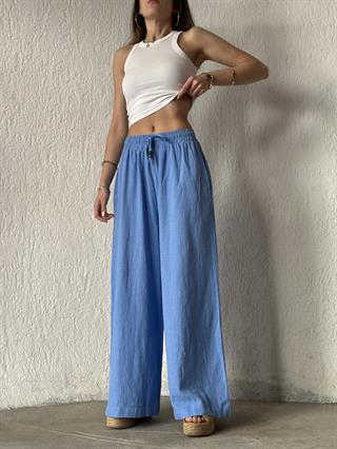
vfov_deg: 39.6
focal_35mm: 48
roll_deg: +0.7
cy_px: 224
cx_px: 168
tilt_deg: +4.9
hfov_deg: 30.3
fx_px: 622
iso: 100
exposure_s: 1/121
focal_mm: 6.86
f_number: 1.78
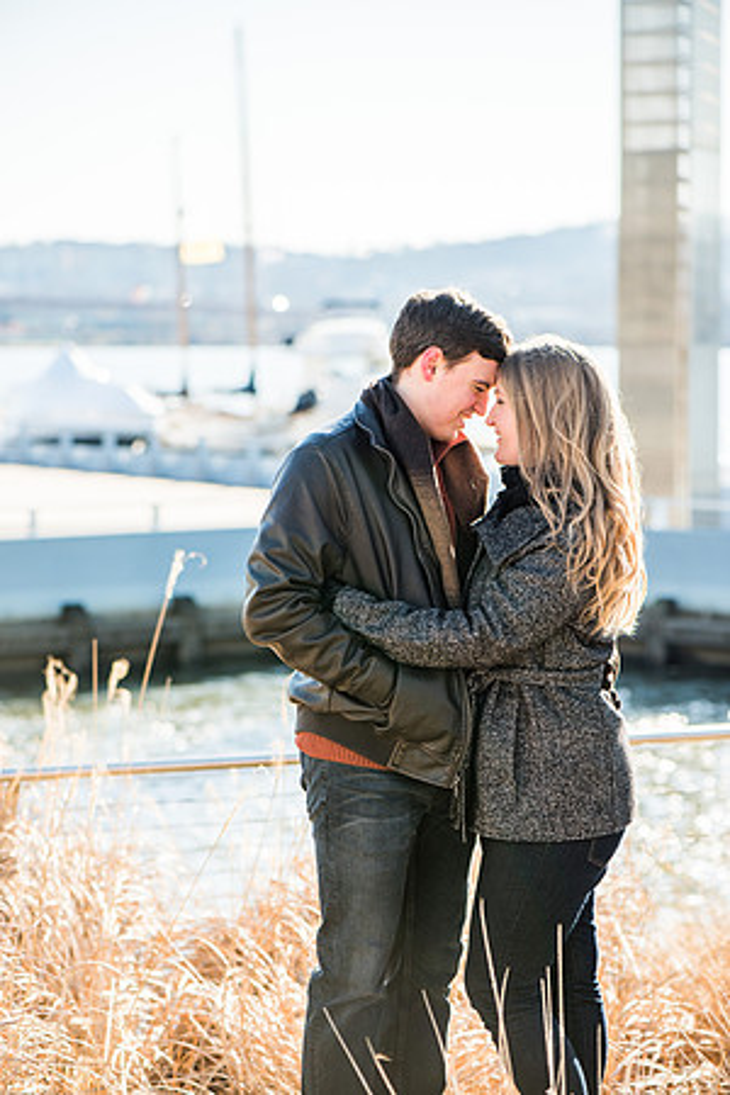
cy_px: 548
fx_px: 3194
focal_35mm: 105
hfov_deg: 13.0
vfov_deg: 19.5
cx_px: 365
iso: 100
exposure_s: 1/1000
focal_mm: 105
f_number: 2.8
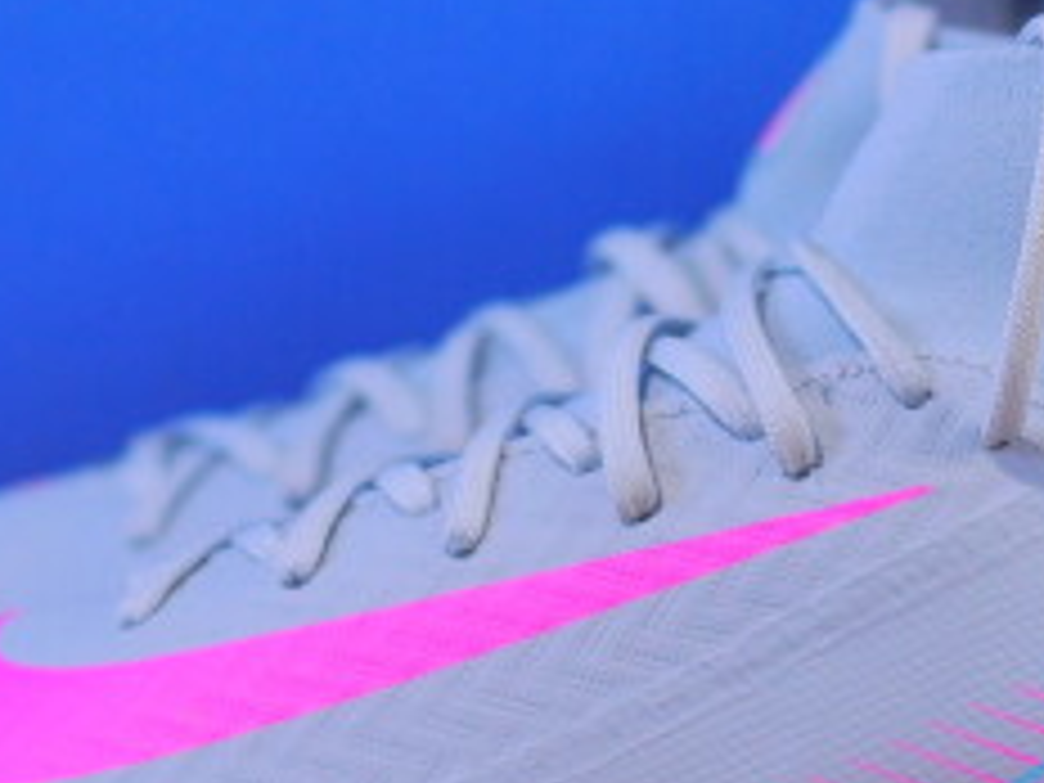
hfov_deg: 8.0
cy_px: 164
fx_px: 7480
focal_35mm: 248
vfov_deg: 6.0
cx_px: 608
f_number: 2.5
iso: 250
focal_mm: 50
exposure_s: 1/320
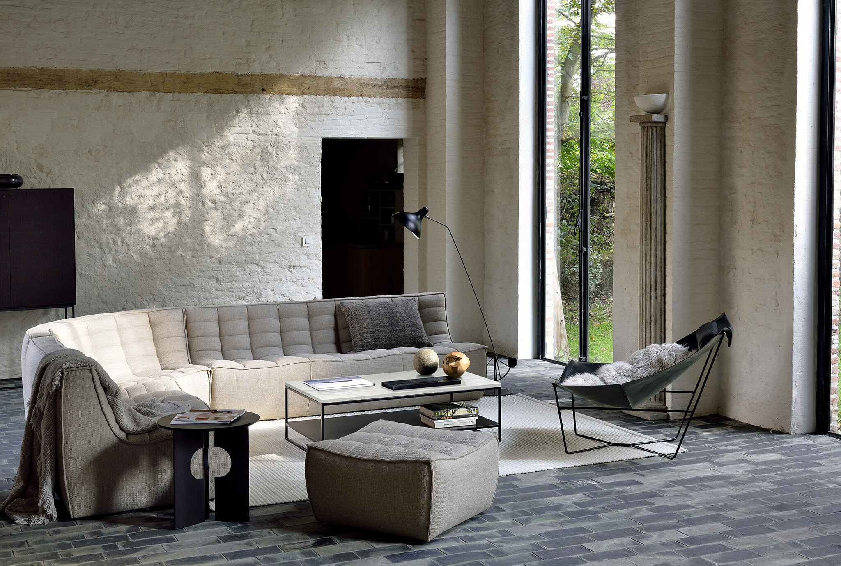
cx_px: 420
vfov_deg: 27.2
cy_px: 283
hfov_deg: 39.5
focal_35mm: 50
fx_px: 1171
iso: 100
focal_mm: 50
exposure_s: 1/1.6
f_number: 16
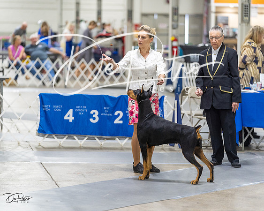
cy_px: 106
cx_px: 132
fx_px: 1258
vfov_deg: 9.6
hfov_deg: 12.0
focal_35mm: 161
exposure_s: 1/160
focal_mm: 143
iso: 2000
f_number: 2.8
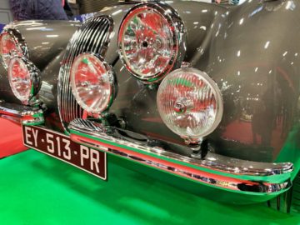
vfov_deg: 53.1
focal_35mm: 26
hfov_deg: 67.3
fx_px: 225
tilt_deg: -13.1
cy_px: 112
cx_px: 150
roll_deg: +0.9
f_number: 1.8
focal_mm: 4.25
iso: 400
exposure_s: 1/60
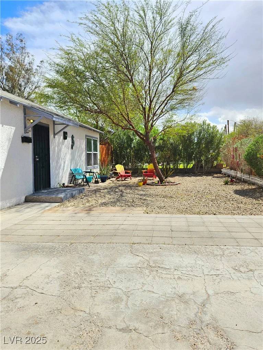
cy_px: 175
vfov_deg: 73.9
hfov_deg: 58.9
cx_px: 132
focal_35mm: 23
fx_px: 233
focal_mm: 5.4
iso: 25
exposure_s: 1/1429
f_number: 1.8
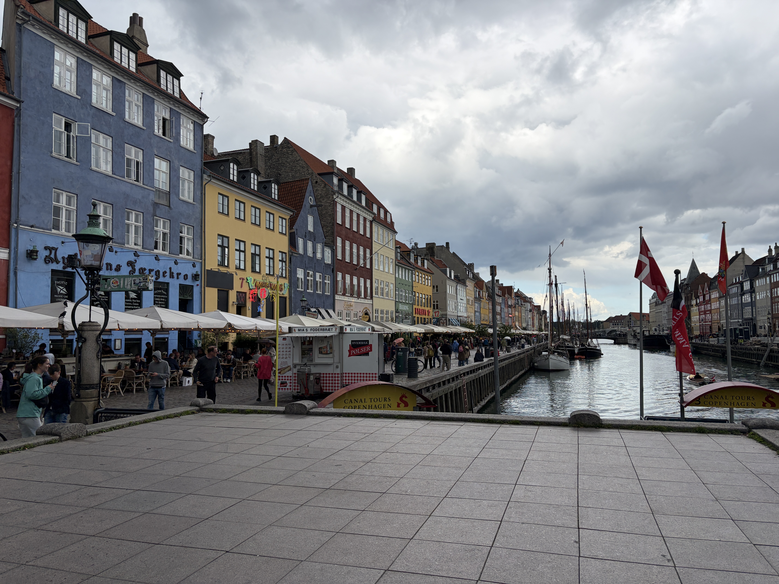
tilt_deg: +2.8
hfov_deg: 67.3
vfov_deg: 53.1
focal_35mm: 26
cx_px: 390
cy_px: 292
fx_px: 585
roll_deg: +0.7
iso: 50
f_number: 1.6
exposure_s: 1/2012
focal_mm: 5.96
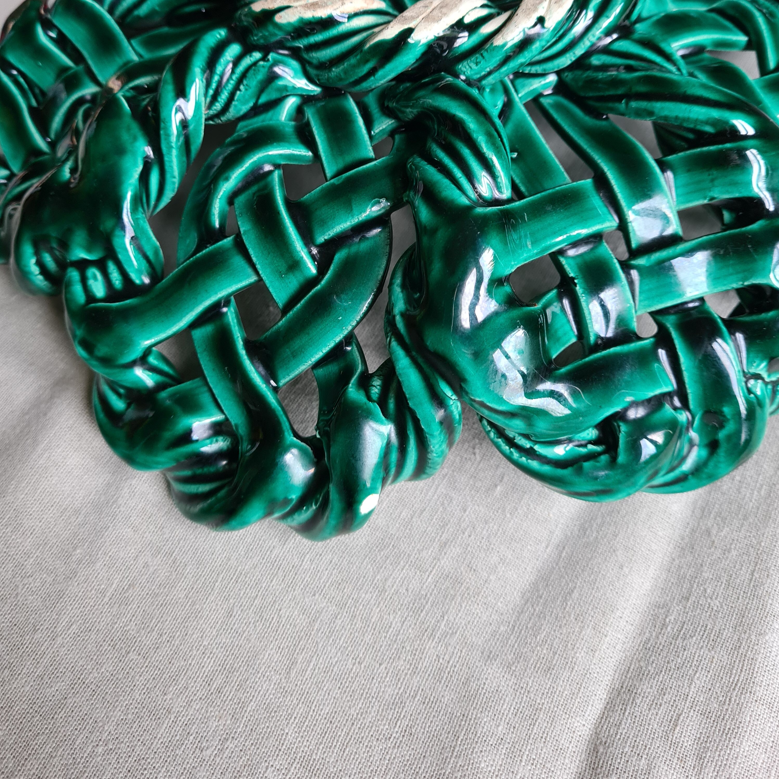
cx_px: 394
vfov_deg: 52.0
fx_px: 789
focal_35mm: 31
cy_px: 291
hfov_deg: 52.5
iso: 400
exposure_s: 1/50
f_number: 1.8
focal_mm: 5.4
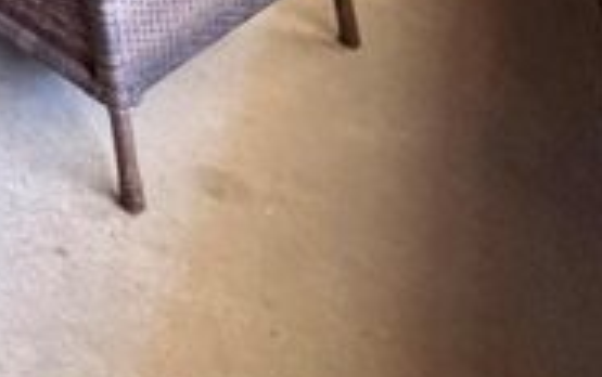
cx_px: -589
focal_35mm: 64
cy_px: -474
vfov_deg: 14.7
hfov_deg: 19.3
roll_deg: +2.7
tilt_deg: -14.9
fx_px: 1051
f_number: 2.2
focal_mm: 2.22
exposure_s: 1/63
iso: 320
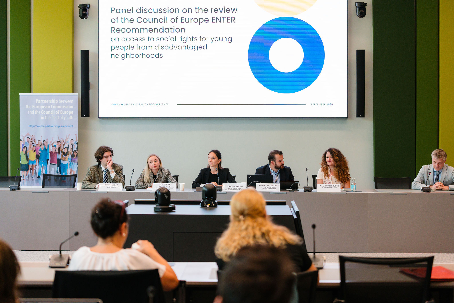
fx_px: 884
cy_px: 152
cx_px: 227
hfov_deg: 28.8
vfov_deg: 19.4
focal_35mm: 70
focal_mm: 70
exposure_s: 1/320
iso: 2000
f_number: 2.8
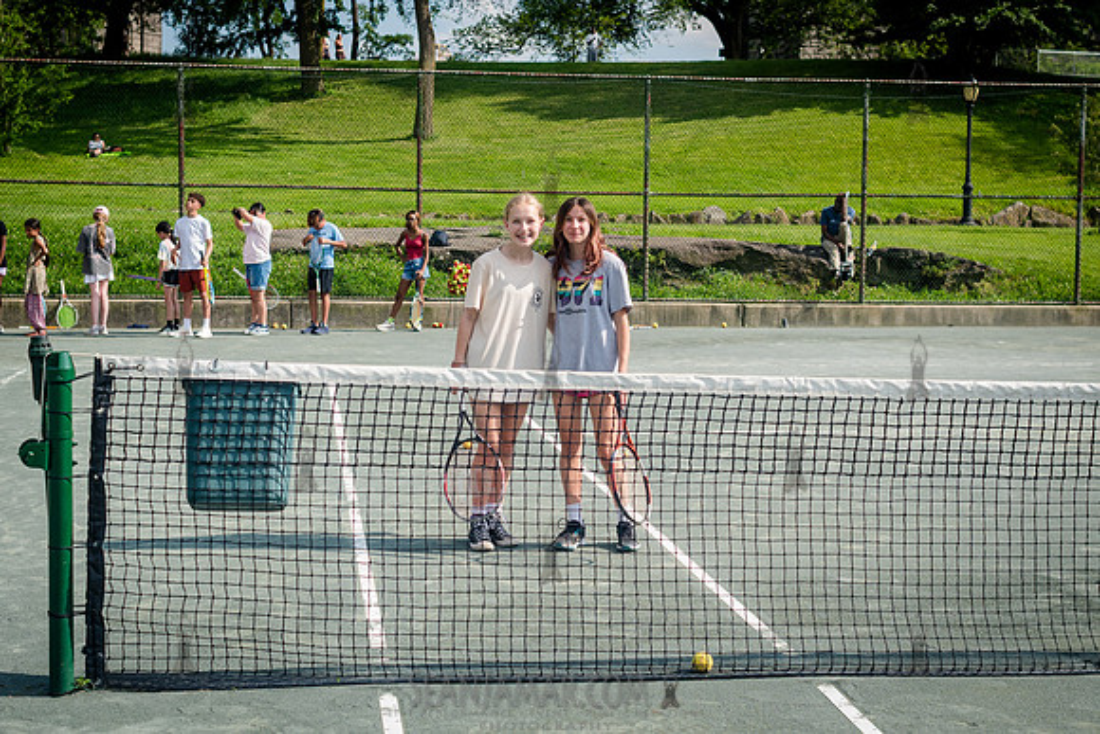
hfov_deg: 34.6
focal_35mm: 58
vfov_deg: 23.5
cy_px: 331
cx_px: 543
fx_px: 1767
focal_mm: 35
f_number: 4.5
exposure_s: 1/1600
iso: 250
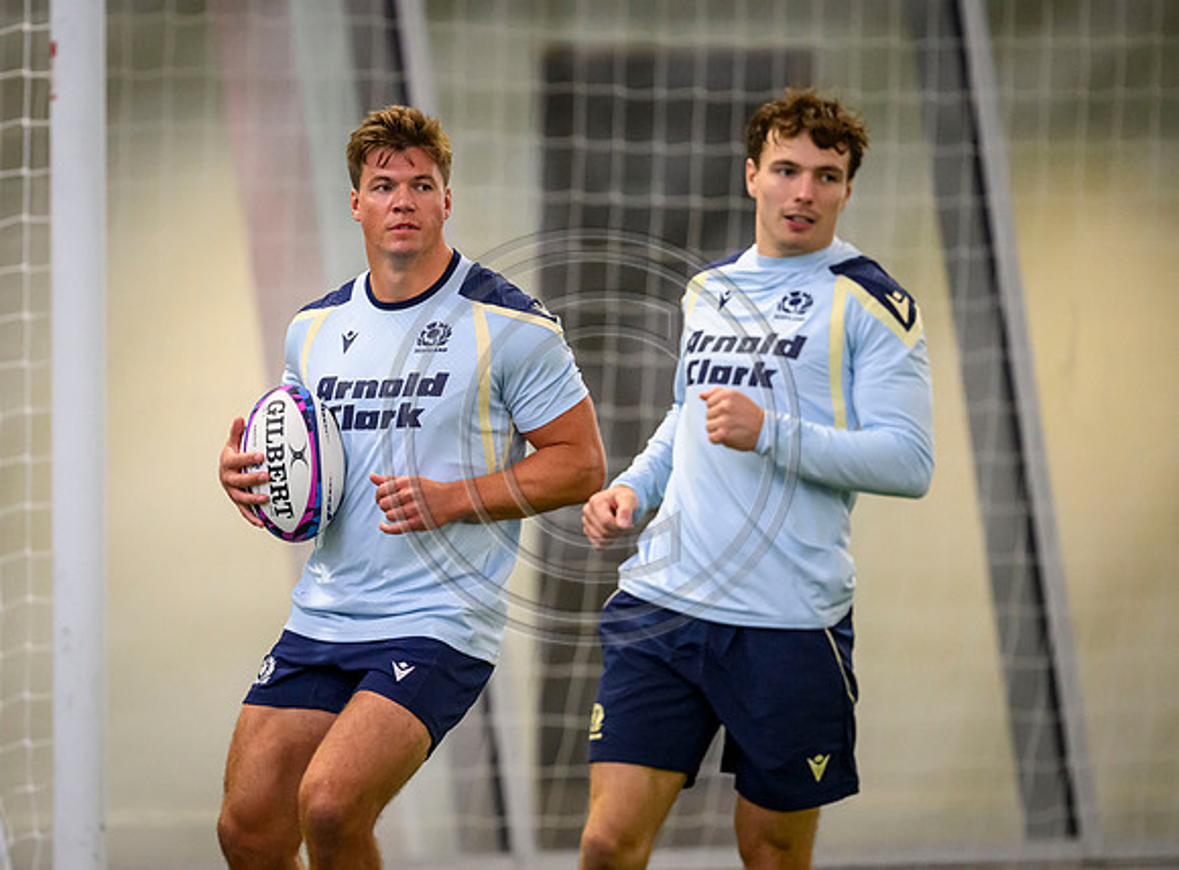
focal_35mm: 506
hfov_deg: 3.9
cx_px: 522
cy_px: 442
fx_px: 17137
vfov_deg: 2.9
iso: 8000
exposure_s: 1/1600
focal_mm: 400
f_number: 3.2
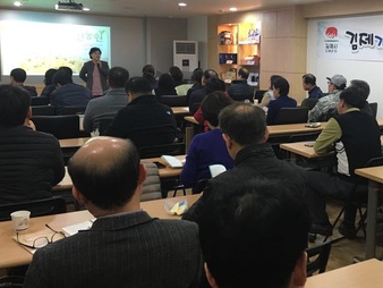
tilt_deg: -6.7
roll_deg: -1.9
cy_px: 111
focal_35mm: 42
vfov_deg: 34.2
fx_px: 465
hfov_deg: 43.7
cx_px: 273
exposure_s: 1/30
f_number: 2.2
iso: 125
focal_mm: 4.15
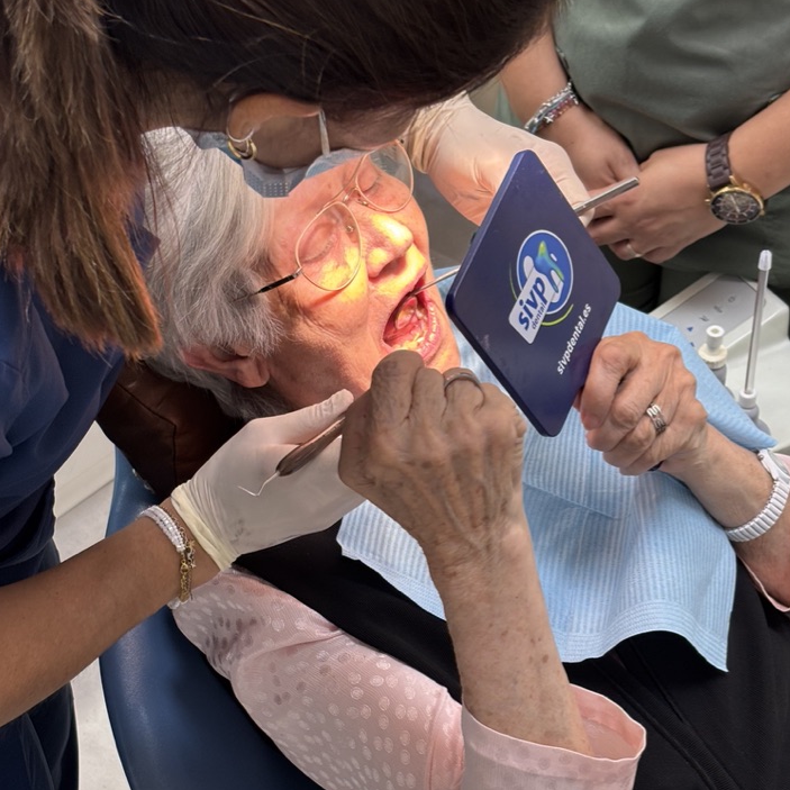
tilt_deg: -42.7
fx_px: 1730
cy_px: 526
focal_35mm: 67
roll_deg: +1.4
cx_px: 369
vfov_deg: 25.6
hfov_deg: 25.7
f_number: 1.6
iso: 50
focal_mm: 5.96
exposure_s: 1/50
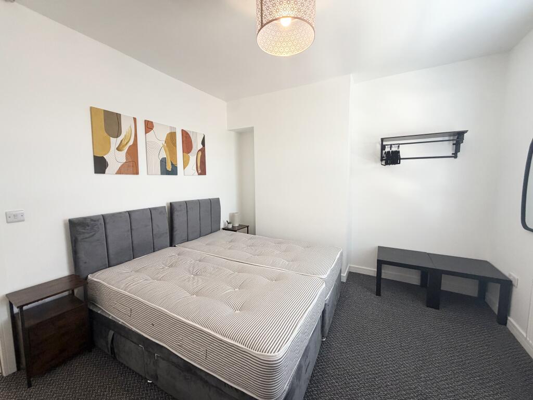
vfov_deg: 85.7
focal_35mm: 14
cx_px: 266
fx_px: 216
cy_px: 200
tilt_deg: -6.2
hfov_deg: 102.1
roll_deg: +0.8
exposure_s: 1/121
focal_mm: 2.22
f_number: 2.2
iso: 320
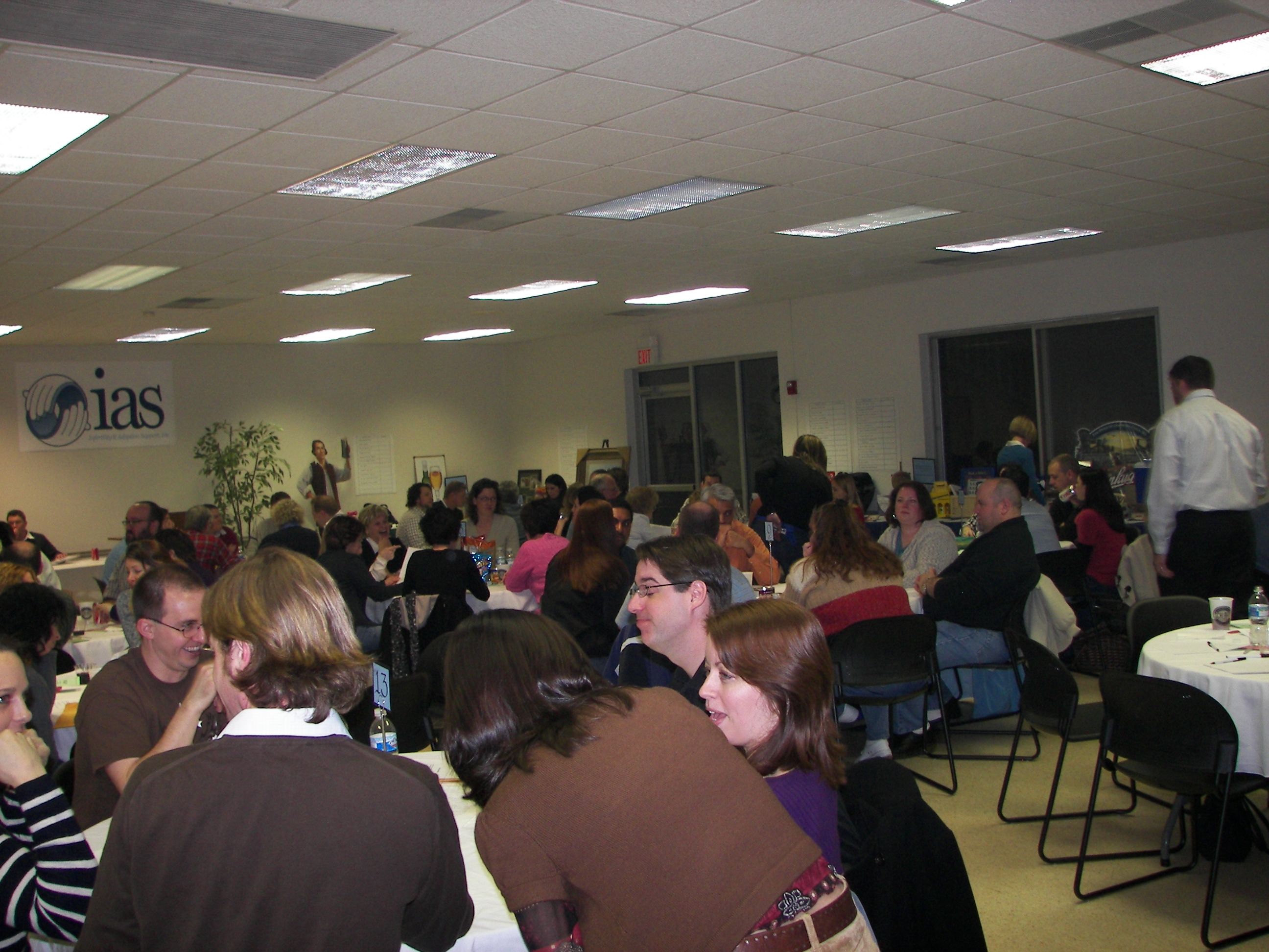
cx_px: 634
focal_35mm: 36
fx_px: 1320
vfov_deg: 39.7
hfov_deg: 51.4
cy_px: 476
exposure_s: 1/30
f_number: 2.8
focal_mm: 6
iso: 100
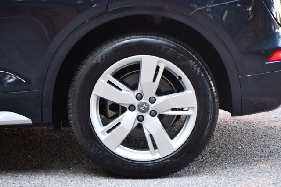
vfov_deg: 9.3
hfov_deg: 14.0
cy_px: 94
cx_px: 140
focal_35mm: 147
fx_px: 1147
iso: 1000
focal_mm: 98
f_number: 4.8
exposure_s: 1/125
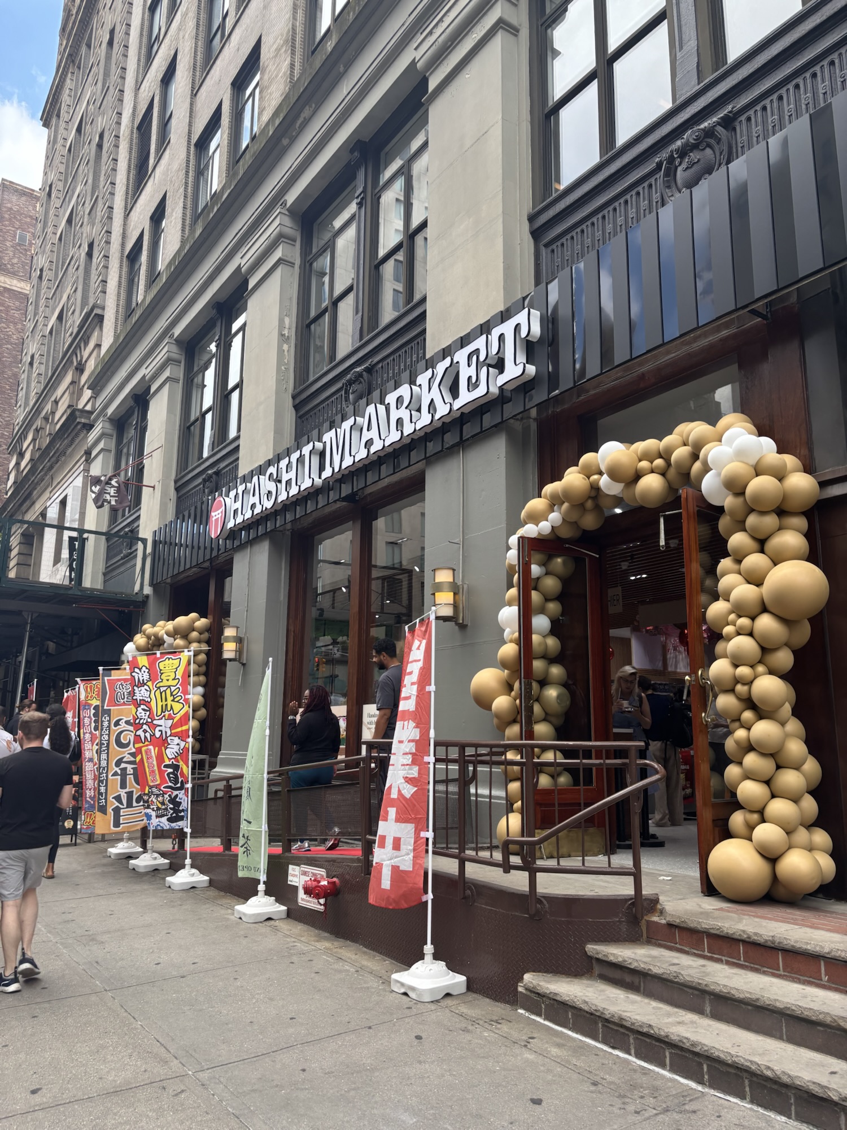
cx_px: 424
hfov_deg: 53.1
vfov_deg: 67.3
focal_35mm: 26
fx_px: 848
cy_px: 565
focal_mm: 5.96
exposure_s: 1/544
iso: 50
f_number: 1.6
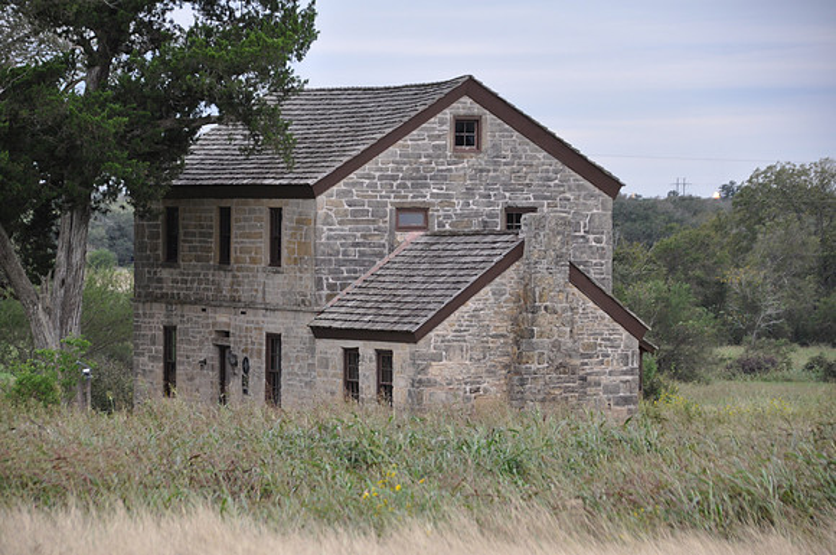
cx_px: 418
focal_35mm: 180
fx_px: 4174
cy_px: 278
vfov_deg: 7.6
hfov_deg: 11.4
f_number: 5.6
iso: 400
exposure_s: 1/125
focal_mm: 120
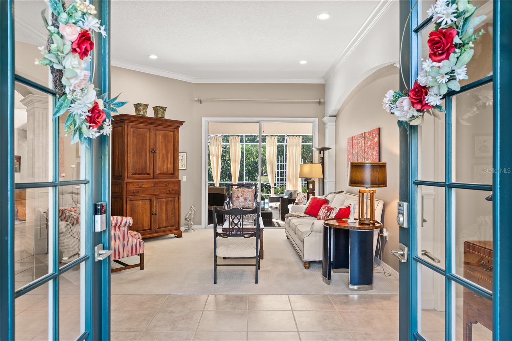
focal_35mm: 24
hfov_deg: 73.8
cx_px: 256
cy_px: 170
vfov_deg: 53.1
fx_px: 341
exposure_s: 1/4
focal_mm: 24
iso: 400
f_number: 8
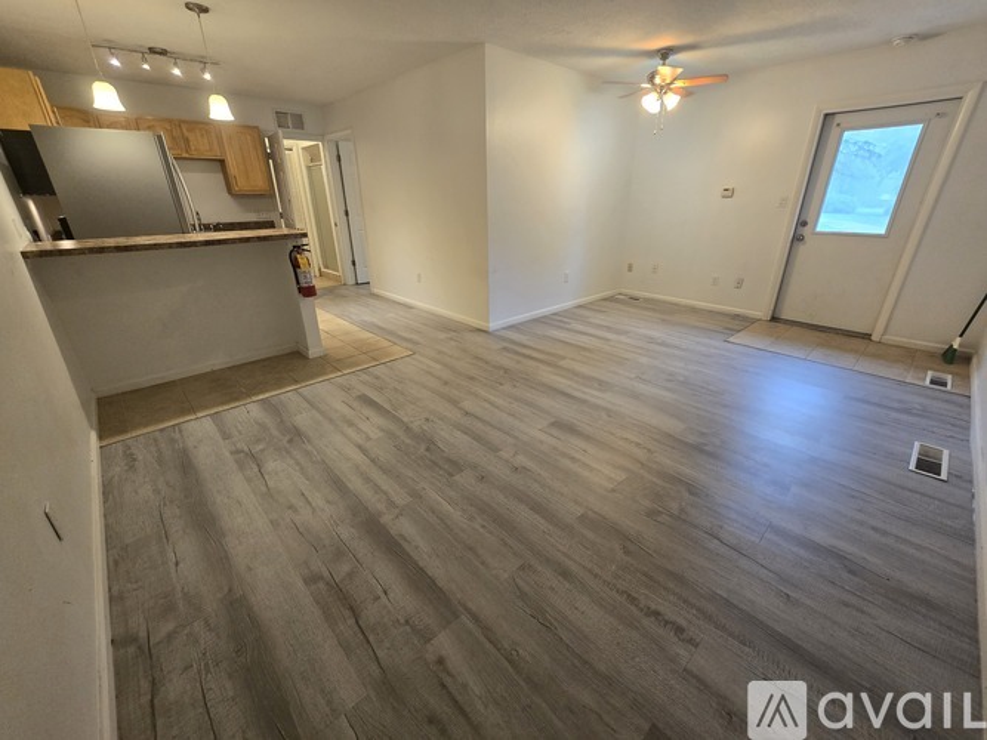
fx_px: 371
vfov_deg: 89.9
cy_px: 370
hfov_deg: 106.2
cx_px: 494
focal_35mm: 13
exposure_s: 1/60
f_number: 2.2
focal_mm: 2.2
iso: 200
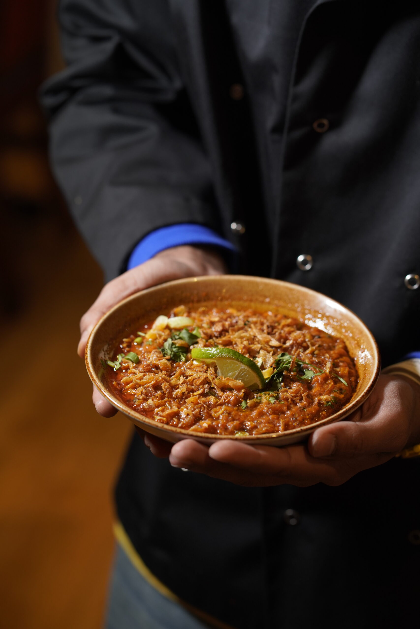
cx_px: 210
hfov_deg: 16.1
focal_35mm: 85
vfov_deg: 23.9
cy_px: 314
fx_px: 1487
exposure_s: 1/100
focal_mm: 85
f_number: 4
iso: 1000
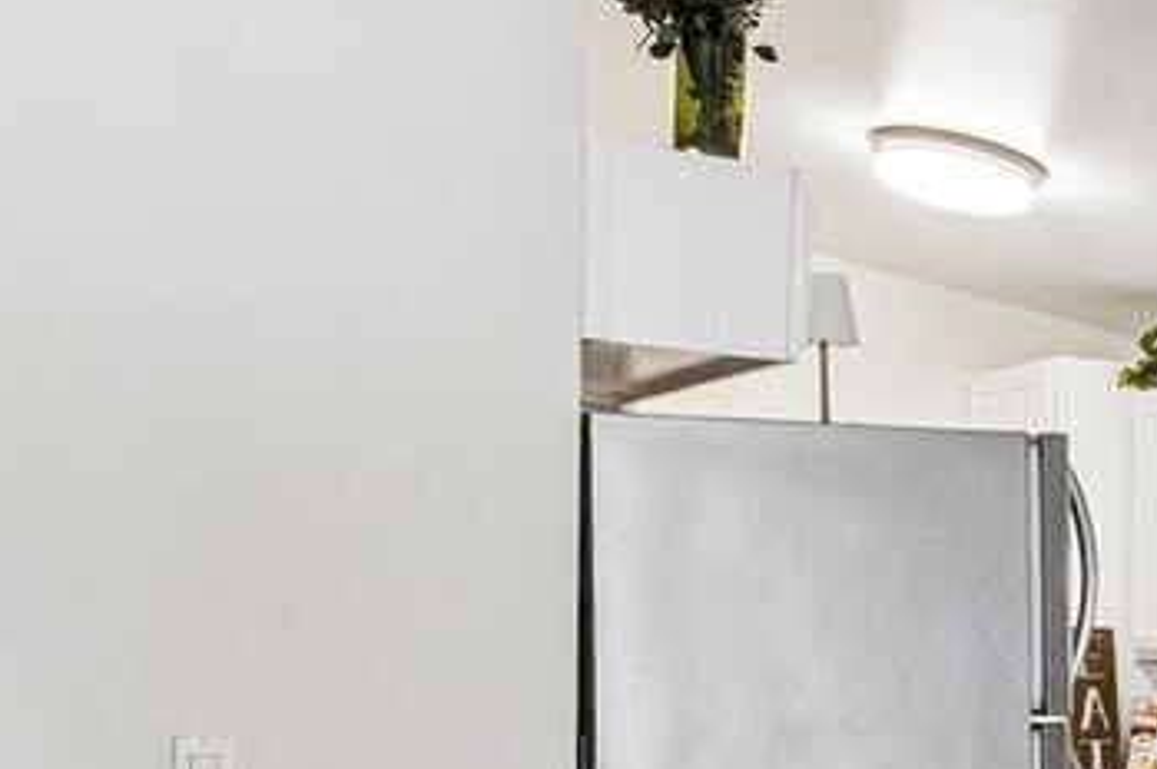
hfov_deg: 21.8
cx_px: 1848
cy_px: 648
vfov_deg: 18.4
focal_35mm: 73
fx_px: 2344
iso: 250
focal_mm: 10
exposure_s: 1/4
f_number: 9
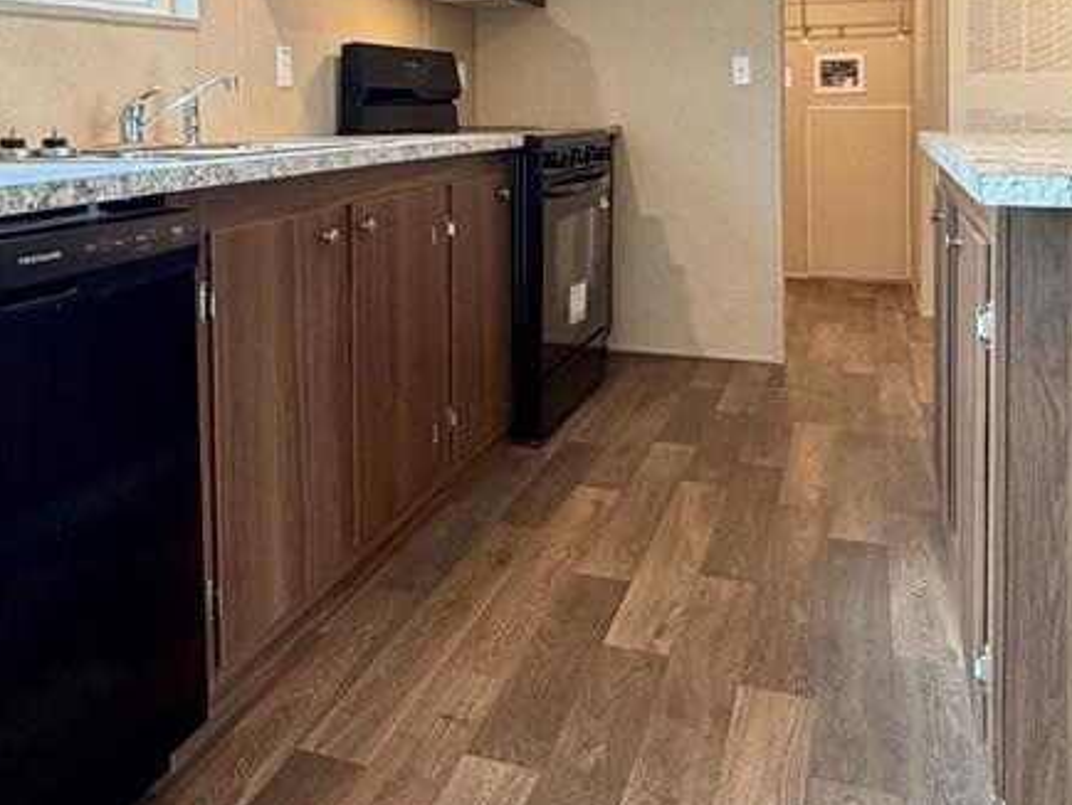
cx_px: 472
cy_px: 126
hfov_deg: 55.2
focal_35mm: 33
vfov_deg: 40.6
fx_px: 1023
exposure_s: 1/60
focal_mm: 2.22
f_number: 2.2
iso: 200
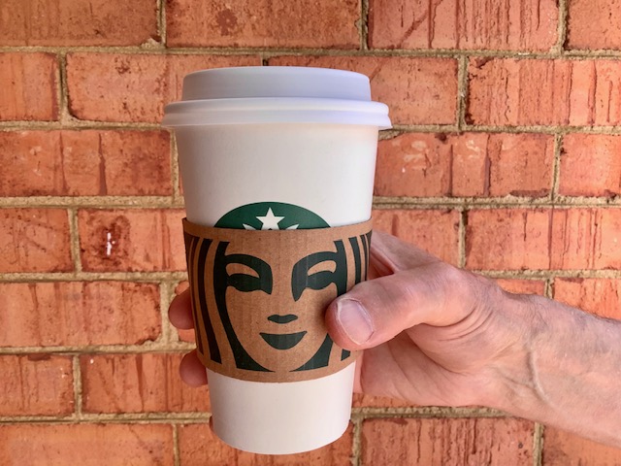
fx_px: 556
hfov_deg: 58.4
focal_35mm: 31
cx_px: 310
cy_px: 233
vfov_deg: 45.4
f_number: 2.4
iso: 25
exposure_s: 1/120
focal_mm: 3.3
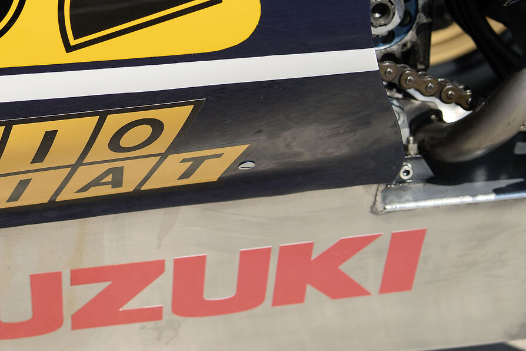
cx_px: -62
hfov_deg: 20.6
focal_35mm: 94
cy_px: 47
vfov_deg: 14.4
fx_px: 1373
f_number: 4.5
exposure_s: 1/2000
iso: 160
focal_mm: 35
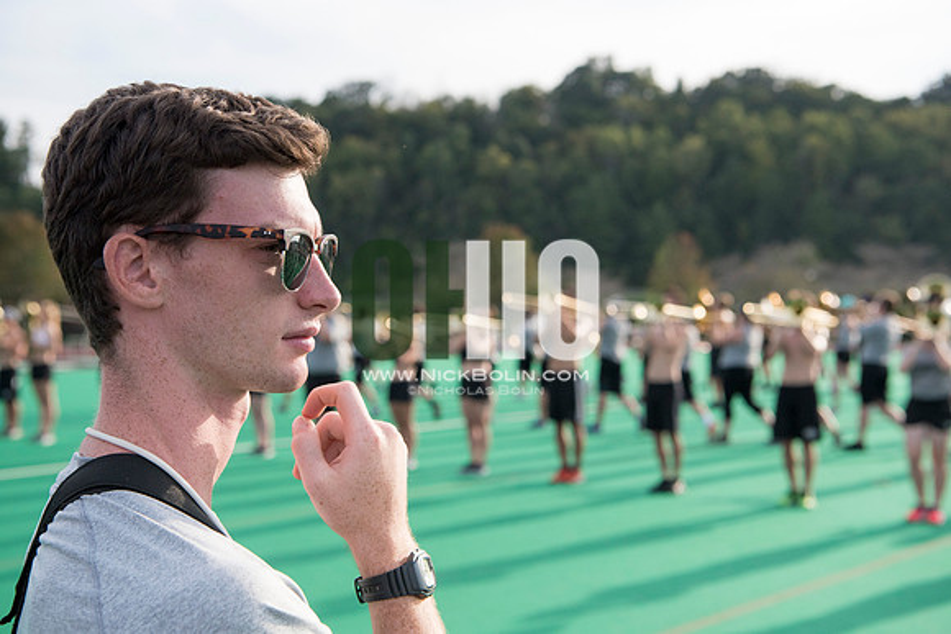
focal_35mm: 50
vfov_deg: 27.0
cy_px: 317
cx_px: 476
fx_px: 1321
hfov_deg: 39.6
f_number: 5.6
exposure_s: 1/3200
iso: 800
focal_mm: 50
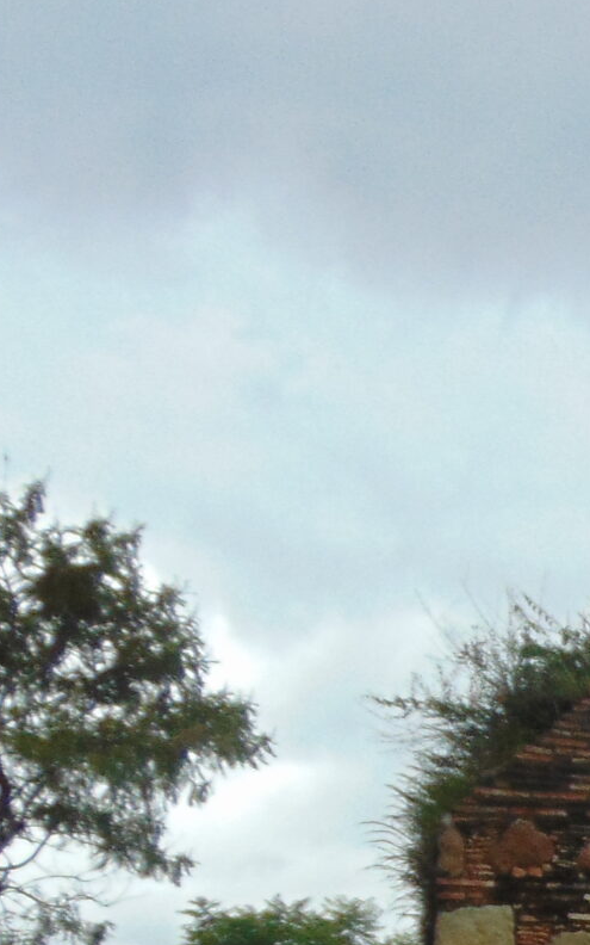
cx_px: 1375
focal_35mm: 113
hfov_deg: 10.2
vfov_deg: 17.7
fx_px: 2907
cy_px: 1082
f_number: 3.2
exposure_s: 1/500
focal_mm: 5.8
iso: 80
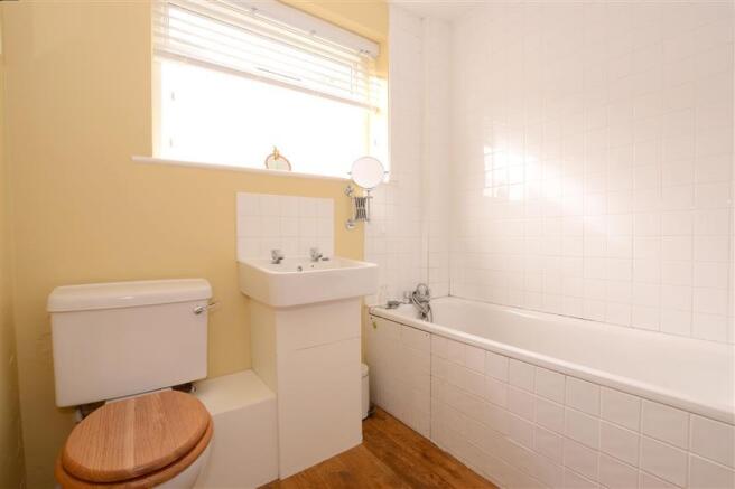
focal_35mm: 15
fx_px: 306
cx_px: 368
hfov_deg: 100.4
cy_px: 244
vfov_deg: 77.3
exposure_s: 1/30
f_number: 6.3
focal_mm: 10
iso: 200
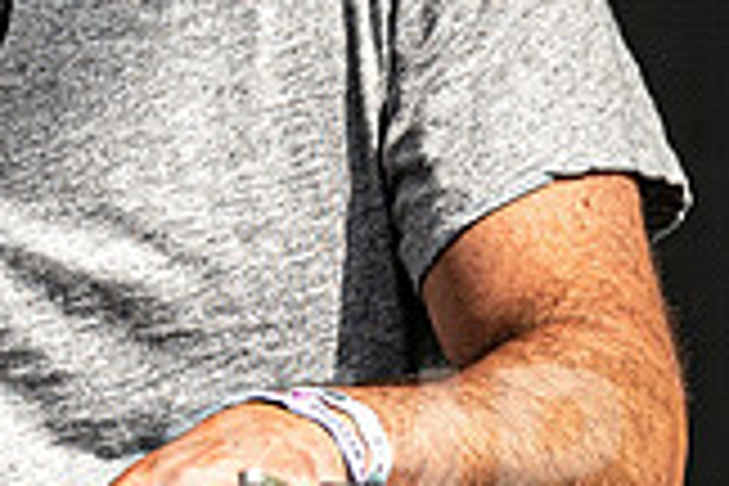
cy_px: -183
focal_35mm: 1022
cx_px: -330
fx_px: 20694
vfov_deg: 1.3
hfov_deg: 2.0
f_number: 5
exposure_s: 1/1000
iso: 160
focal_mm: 200
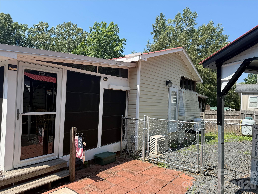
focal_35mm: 24
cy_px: 97
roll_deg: -1.9
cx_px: 129
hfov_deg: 71.6
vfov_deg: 56.8
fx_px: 179
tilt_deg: +1.8
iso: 80
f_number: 1.78
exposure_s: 1/2299
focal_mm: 6.76
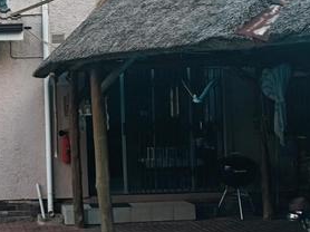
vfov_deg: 20.4
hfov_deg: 25.9
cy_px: 109
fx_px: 644
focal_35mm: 72
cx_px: 12
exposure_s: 1/101
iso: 80
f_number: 1.7
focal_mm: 4.7
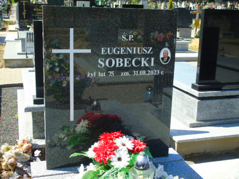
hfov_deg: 41.2
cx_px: 120
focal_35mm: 46
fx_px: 318
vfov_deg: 31.5
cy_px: 90
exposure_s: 1/400
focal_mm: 8.2
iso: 80
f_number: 4.1
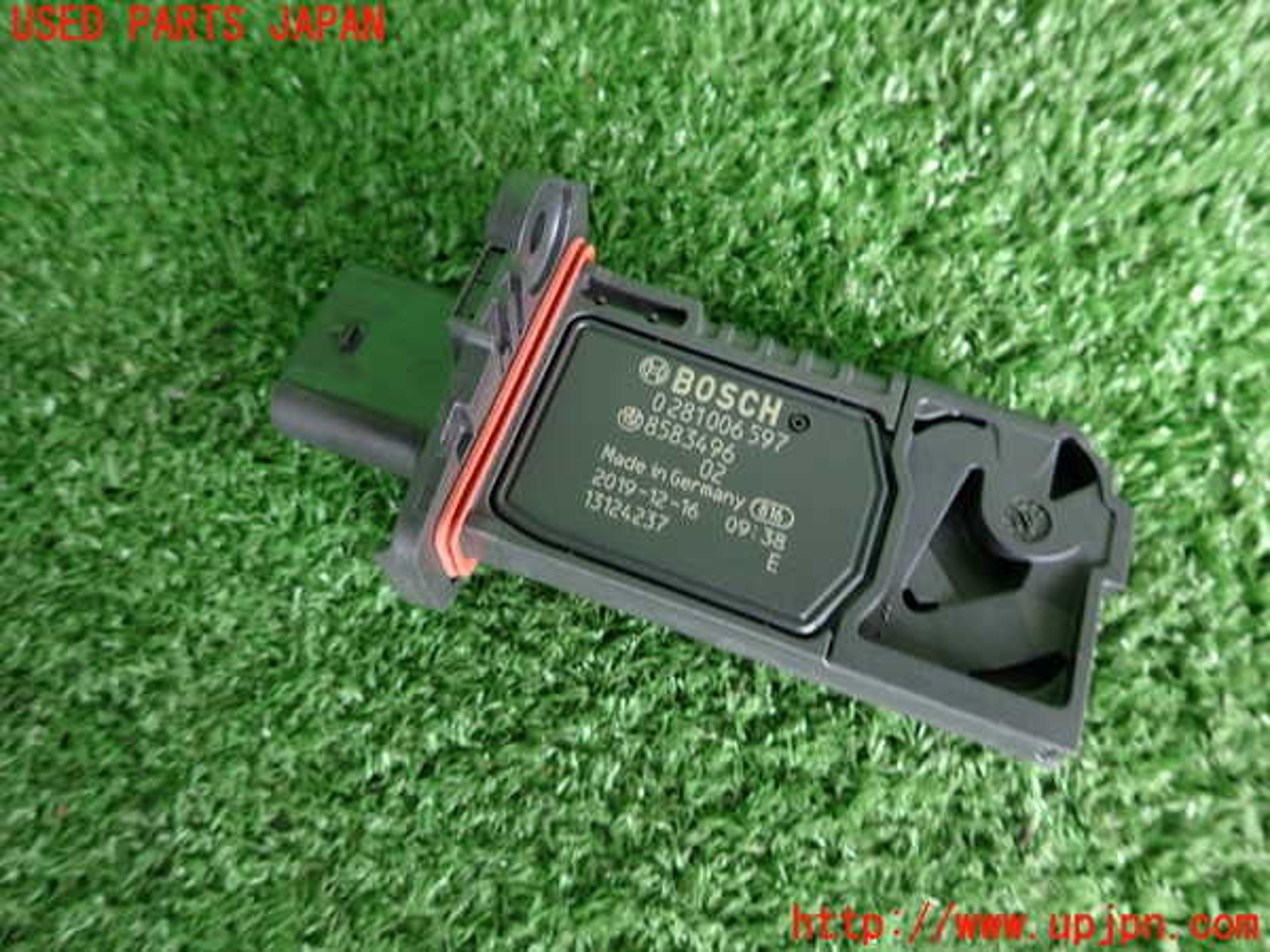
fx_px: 917
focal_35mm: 25
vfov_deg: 54.9
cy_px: 476
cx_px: 635
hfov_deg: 69.4
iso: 200
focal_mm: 4.5
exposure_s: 1/50
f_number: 2
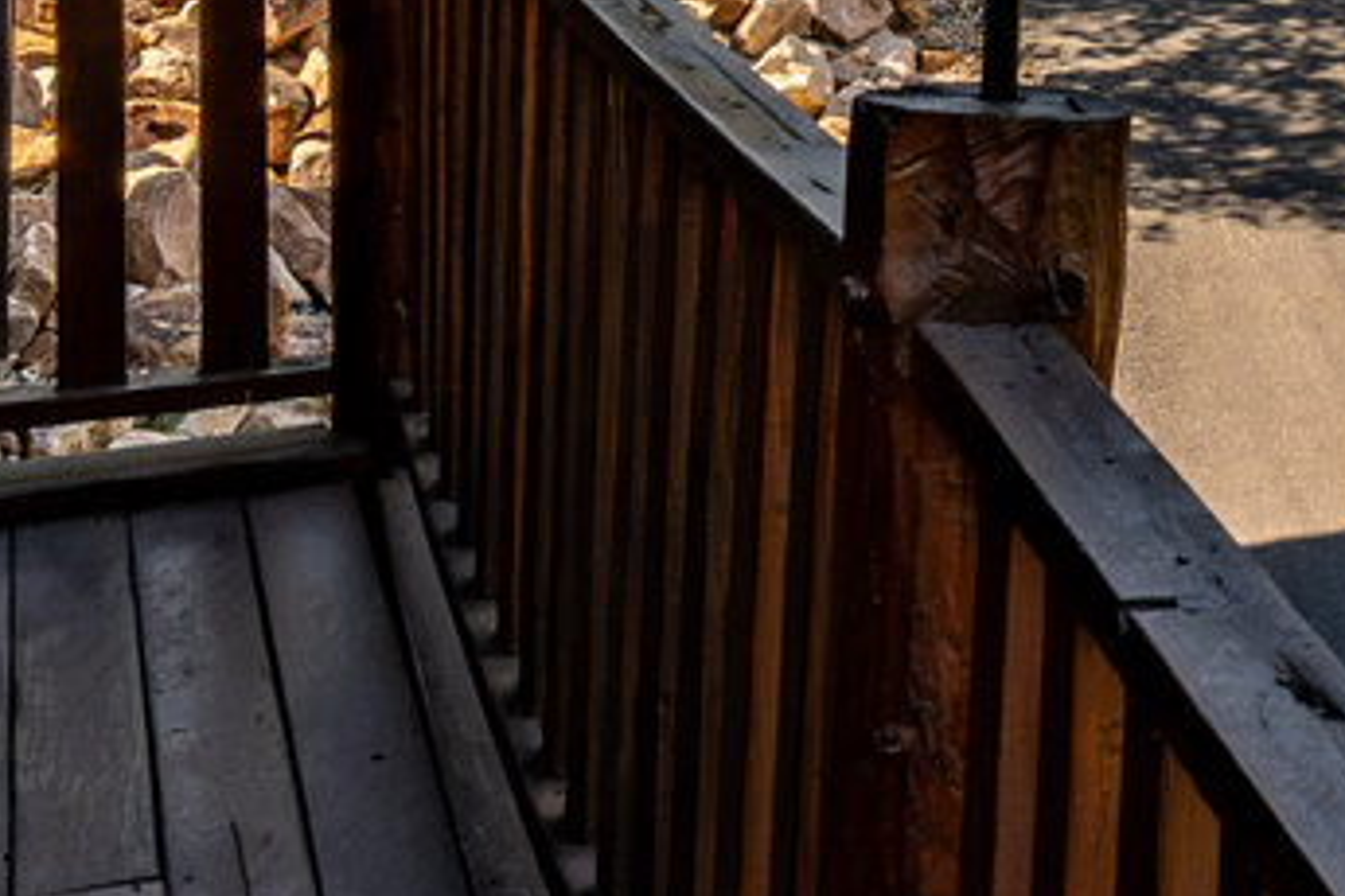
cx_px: 1649
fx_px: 3773
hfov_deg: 19.0
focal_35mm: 101
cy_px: -789
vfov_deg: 12.3
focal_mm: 17
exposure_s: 1/1600
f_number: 8
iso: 1000
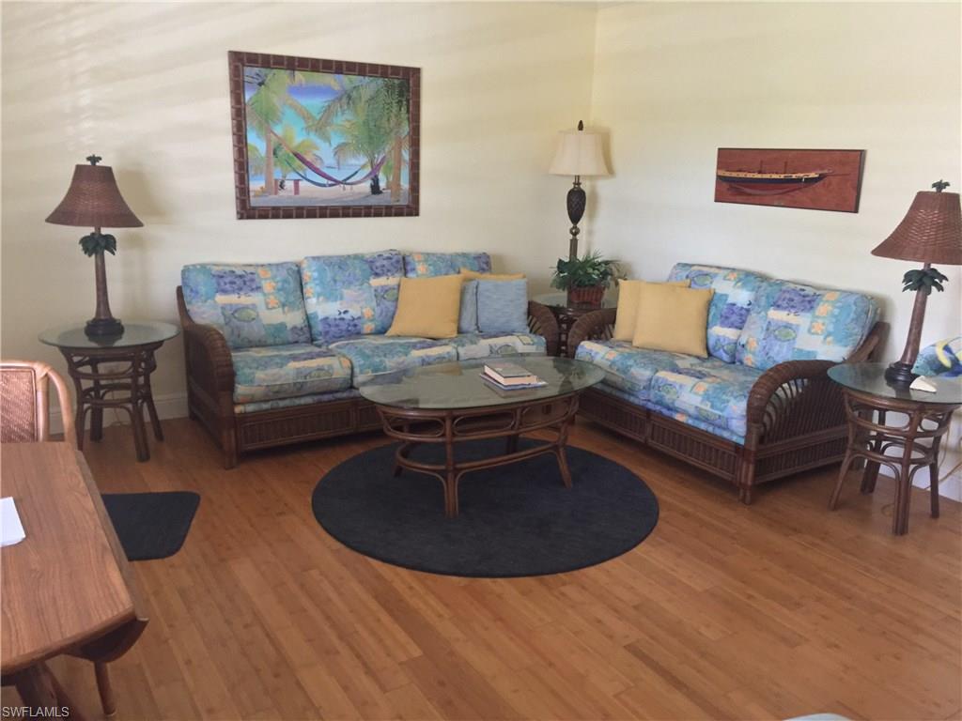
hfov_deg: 61.7
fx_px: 806
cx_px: 481
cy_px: 360
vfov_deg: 48.2
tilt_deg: -13.5
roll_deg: -1.6
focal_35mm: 29
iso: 250
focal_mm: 4.15
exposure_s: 1/30
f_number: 2.2
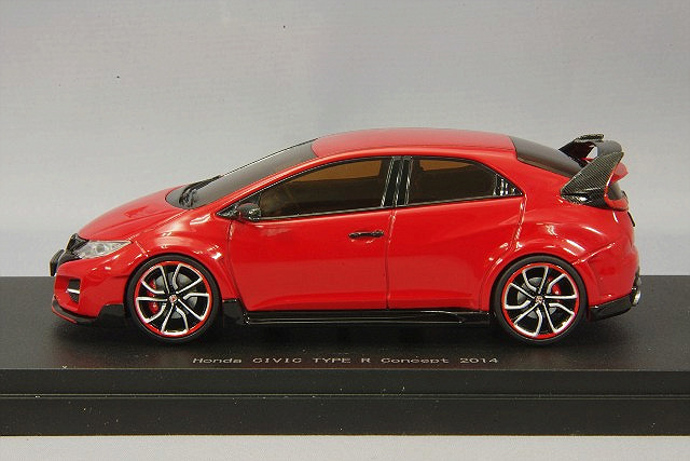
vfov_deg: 12.2
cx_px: 345
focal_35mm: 112
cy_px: 230
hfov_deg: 18.3
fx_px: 2147
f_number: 32
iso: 400
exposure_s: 1
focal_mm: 75
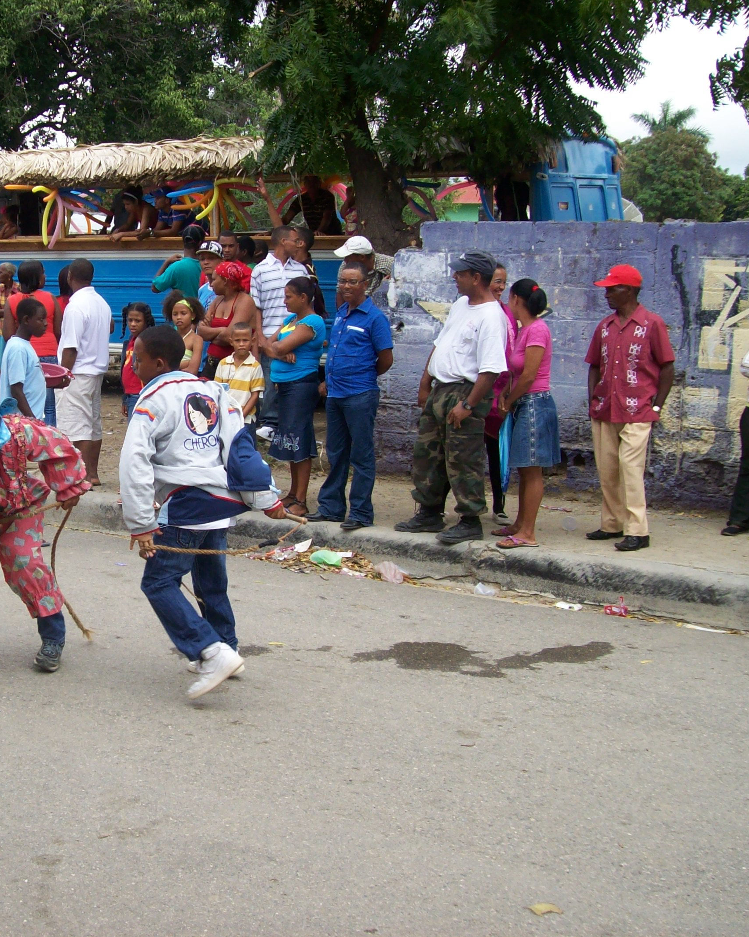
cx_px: 154
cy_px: 469
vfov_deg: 39.5
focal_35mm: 47
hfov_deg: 31.3
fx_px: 1302
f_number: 2.7
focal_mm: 6
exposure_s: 1/331
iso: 80
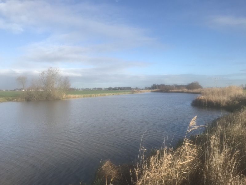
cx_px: 123
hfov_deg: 63.4
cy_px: 92
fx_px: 199
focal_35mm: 28
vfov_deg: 49.7
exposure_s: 1/1916
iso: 20
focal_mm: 3.99
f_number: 1.8
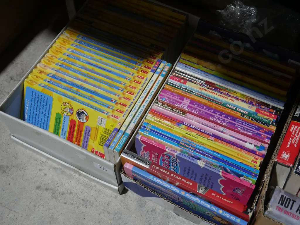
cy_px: 112
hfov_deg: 41.2
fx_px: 399
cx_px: 150
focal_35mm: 46
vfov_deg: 31.5
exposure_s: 1/60
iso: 320
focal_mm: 23
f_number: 5.1
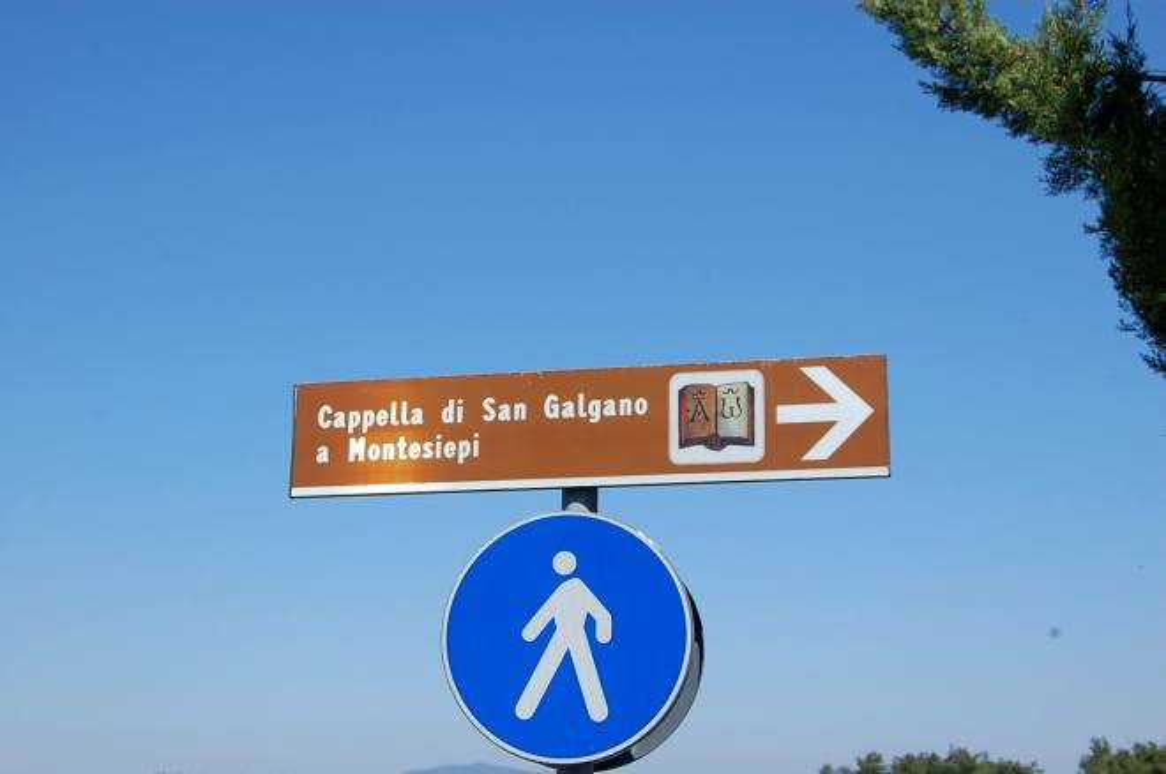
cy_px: 387
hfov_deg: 37.9
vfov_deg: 25.7
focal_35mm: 52
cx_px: 583
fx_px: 1698
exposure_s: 1/250
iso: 200
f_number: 10
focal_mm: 35
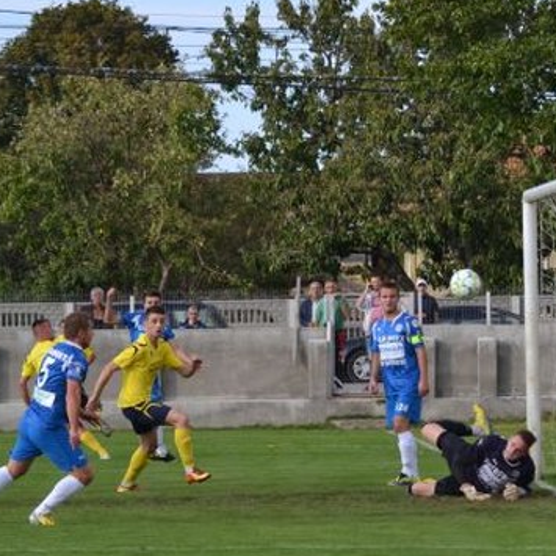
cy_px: 402
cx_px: 226
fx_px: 4488
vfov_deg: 7.1
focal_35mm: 247
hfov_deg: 7.1
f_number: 5
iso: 400
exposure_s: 1/1250
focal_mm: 86
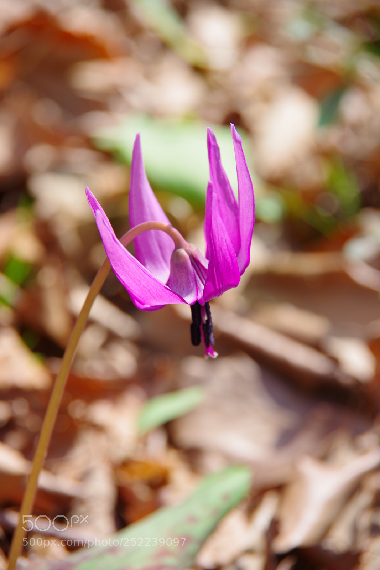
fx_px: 3197
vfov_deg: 10.2
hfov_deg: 6.8
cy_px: 285
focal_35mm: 202
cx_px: 190
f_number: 5.6
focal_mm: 135
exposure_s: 1/320
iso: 200
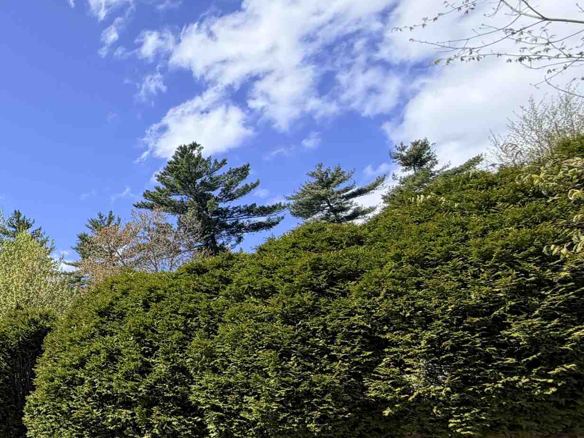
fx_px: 591
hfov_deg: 38.4
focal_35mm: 35
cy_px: 318
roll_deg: +1.3
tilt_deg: +19.6
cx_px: -122
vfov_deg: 39.8
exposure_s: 1/770
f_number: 2.2
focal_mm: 2.22
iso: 25
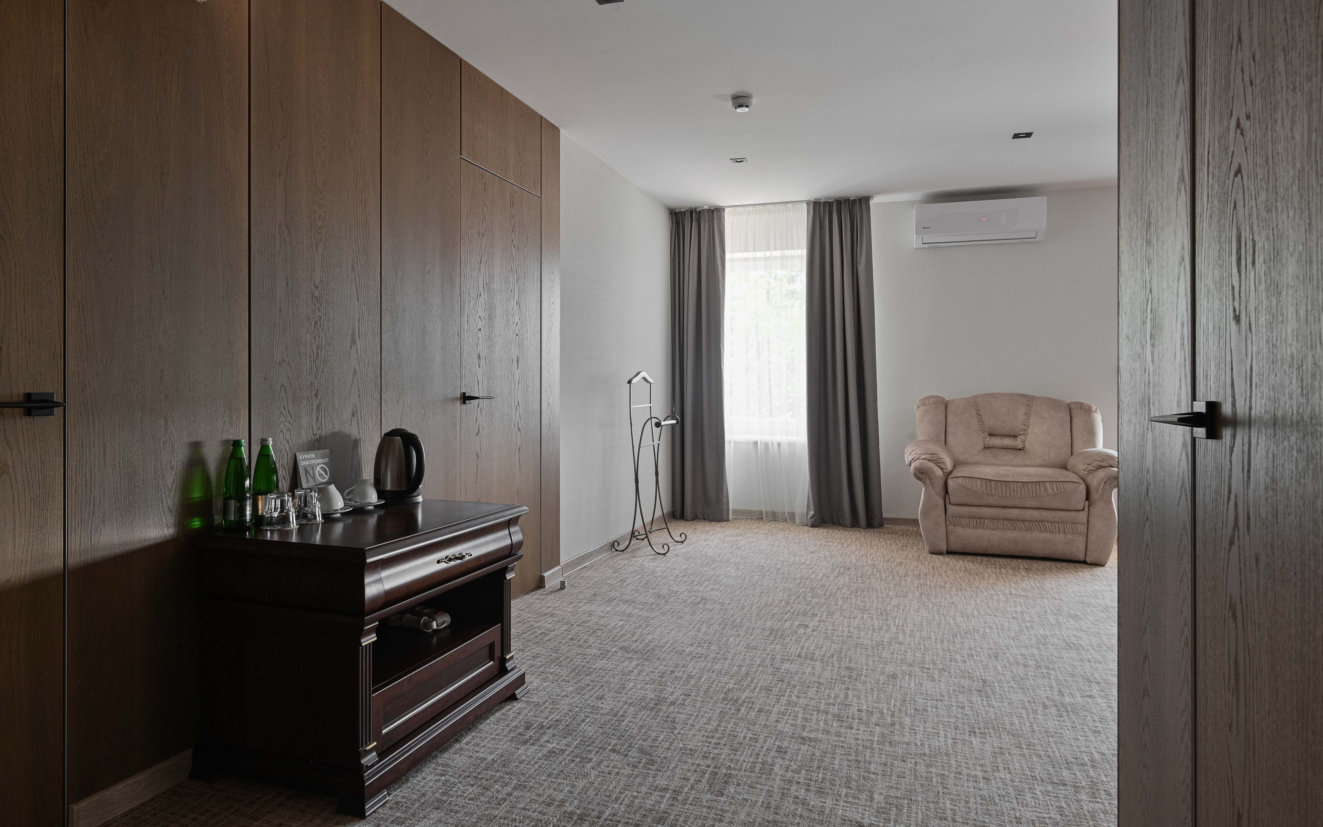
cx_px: 642
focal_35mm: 21
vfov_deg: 57.2
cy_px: 387
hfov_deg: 82.3
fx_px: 757
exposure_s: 1/20
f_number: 10
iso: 1600
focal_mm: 20
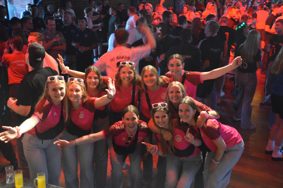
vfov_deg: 28.0
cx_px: 142
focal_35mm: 48
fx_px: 377
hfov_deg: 41.2
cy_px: 94
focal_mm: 32
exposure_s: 1/15
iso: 3200
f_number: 4.2
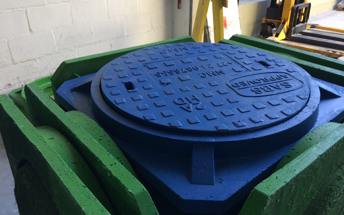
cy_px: 119
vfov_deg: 40.5
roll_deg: -1.0
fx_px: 291
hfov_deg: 61.2
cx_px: 172
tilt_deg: -31.2
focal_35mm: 31
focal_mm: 4.15
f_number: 2.2
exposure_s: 1/50
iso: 32
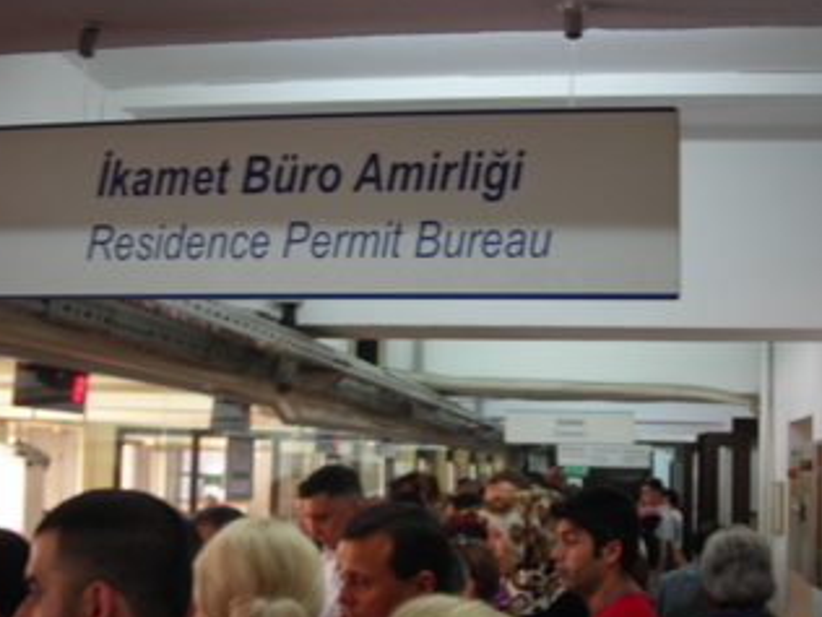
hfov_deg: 35.5
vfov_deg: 27.0
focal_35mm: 54
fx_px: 1282
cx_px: 376
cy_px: 363
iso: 50
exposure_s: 1/6.7
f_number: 3.2
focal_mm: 6.3
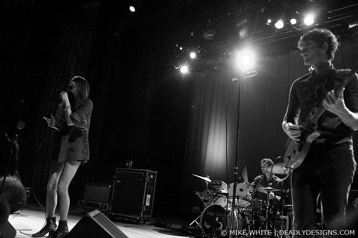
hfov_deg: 62.0
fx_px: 298
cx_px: 179
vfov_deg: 43.6
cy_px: 119
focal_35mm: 30
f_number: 2.8
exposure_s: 1/60
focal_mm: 20
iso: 1600
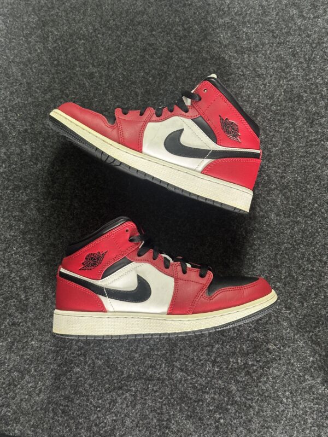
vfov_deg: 39.6
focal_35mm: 48
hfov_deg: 30.3
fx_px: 606
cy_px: 218
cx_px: 164
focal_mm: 6.86
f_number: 1.78
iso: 200
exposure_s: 1/33
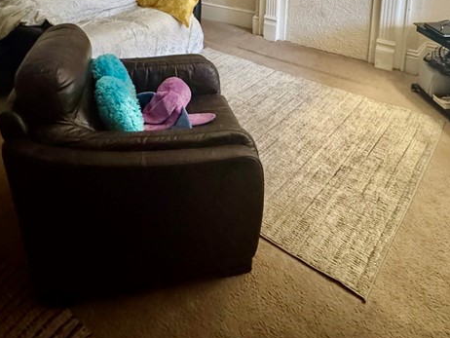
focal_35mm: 31
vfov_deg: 38.6
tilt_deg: -12.2
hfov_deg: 58.2
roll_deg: -0.2
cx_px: 205
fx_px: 403
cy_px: -22
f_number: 2.2
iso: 1600
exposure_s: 1/40
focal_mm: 2.22
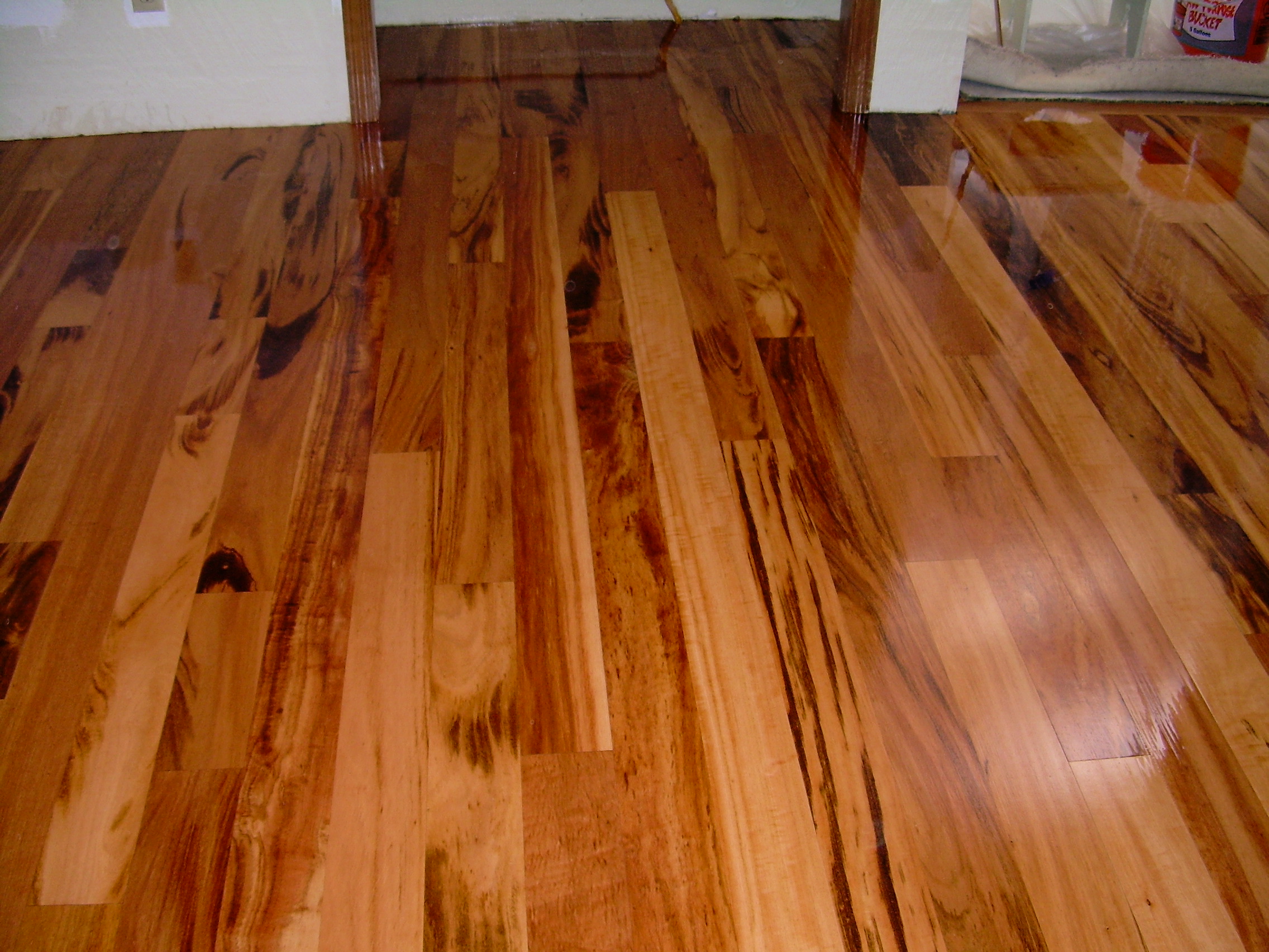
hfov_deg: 49.0
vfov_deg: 37.7
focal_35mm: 38
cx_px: 634
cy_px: 476
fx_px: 1393
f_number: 2.8
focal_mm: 6.3
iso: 55
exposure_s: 1/60
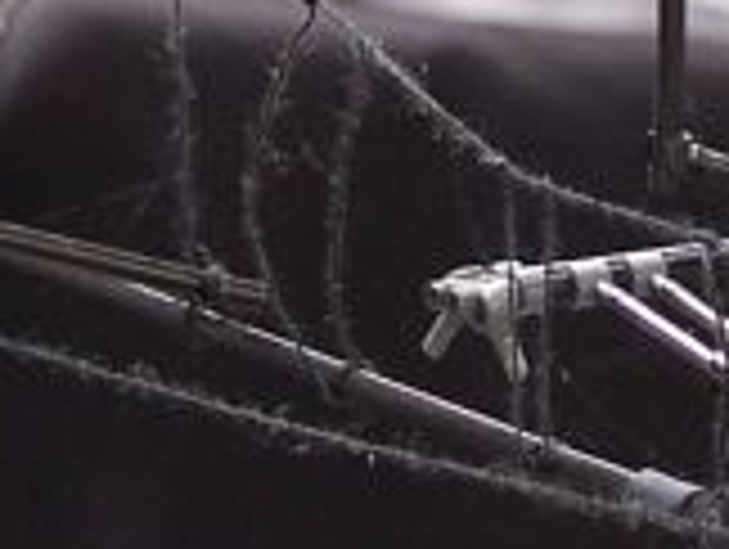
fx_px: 25140
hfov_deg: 1.7
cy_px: 1107
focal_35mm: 1192
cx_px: 1116
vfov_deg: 1.2
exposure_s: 1/2
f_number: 3.2
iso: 80
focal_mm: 31.3
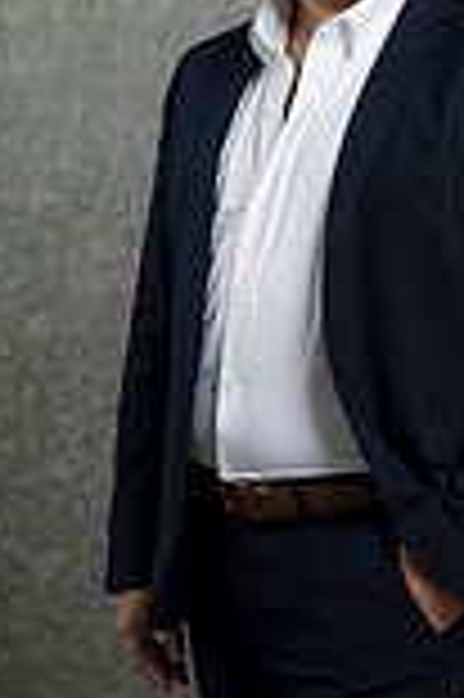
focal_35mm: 160
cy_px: 540
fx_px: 3100
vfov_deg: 12.8
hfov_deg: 8.6
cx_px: 288
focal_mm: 55
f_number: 4
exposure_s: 1/160
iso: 125
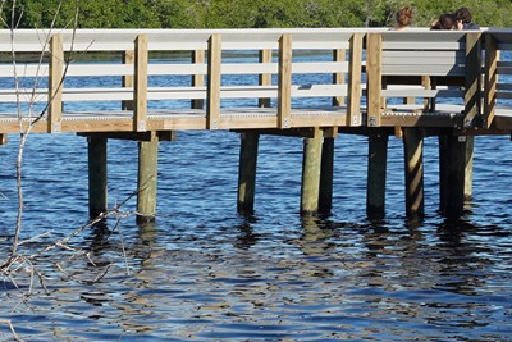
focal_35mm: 200
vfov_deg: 6.8
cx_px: -84
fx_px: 2845
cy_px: 460
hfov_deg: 10.1
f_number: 11
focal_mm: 40
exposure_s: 1/100
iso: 100
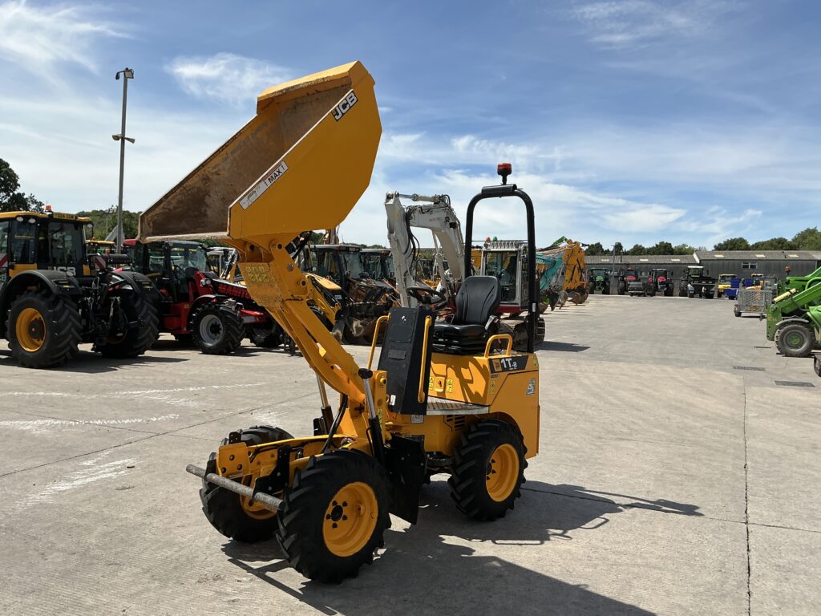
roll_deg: -0.1
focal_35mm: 28
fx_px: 664
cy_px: 308
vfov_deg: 49.7
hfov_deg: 63.4
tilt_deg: -0.9
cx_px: 410
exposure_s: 1/2667
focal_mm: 3
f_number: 1.8
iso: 25
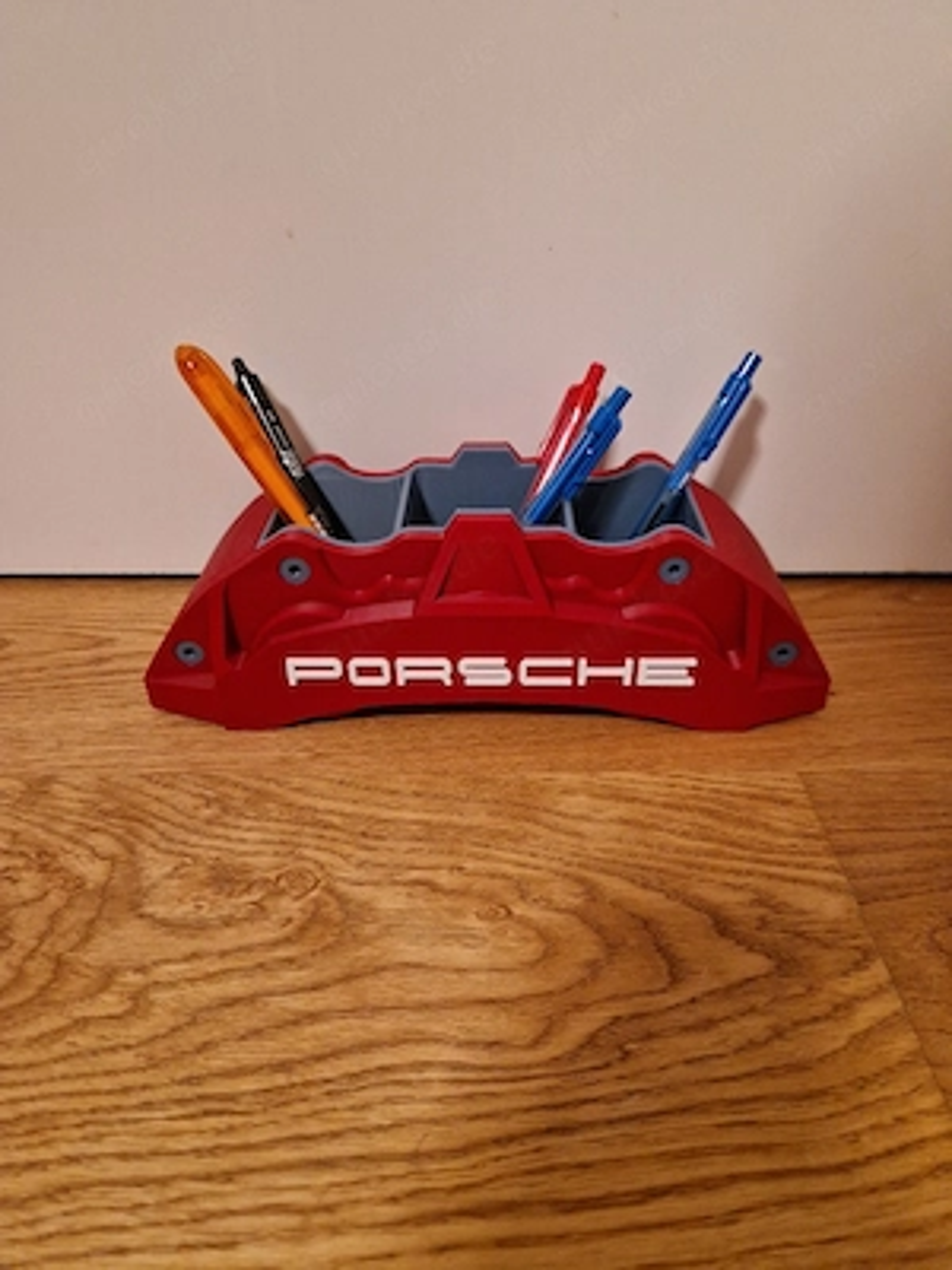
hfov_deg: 58.9
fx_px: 843
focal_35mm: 23
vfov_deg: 73.9
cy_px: 635
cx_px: 476
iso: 800
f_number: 1.8
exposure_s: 1/100
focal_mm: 5.4
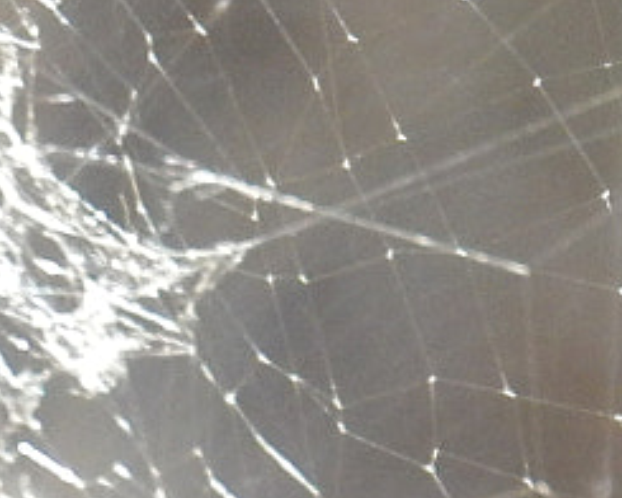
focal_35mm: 4013
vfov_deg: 0.4
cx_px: 162
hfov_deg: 0.5
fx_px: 73875
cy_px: 724
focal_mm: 112.2
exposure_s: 1/80
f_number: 6.4
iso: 220
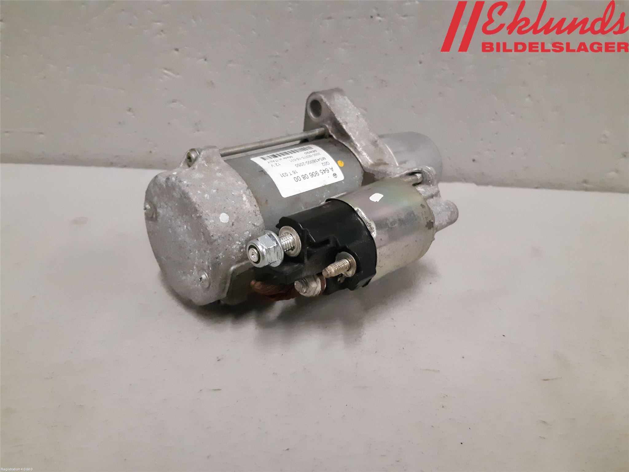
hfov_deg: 67.3
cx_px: 314
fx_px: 472
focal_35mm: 26
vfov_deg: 53.1
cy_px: 236
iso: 800
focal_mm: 3.93
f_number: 1.7
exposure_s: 1/253
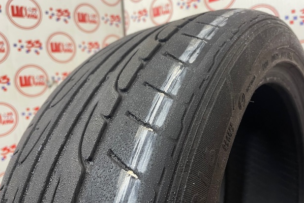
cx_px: 151
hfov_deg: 65.5
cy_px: 98
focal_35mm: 28
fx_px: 236
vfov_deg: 46.4
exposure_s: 1/50
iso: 160
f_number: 1.6
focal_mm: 4.2
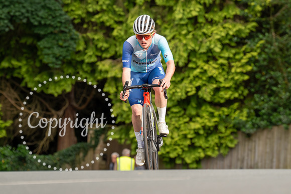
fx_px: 1971
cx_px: 152
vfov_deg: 5.6
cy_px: 41
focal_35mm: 244
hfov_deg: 8.4
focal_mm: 155
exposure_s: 1/800
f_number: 4
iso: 400
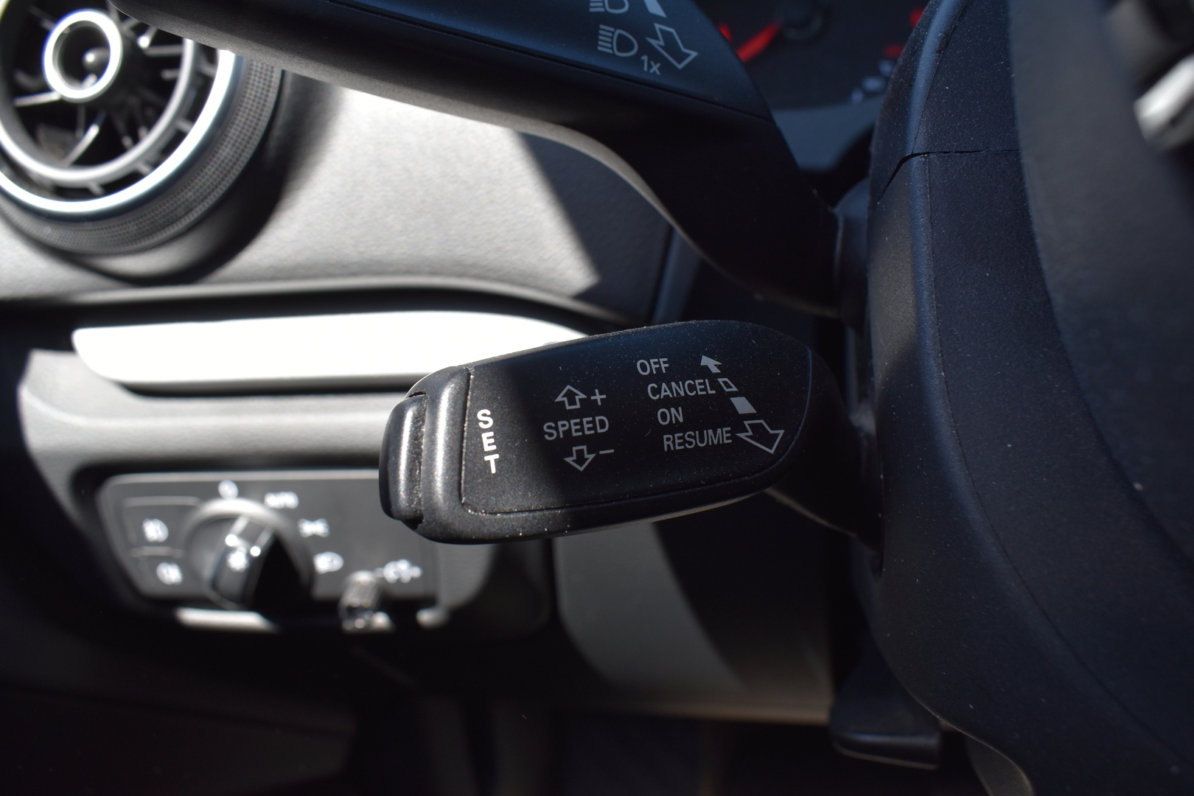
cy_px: 398
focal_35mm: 30
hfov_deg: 61.9
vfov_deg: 43.6
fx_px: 995
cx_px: 597
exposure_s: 1/250
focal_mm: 20
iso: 360
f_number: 8
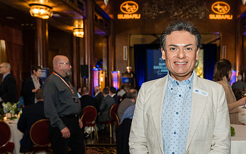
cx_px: 166
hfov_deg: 40.5
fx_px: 328
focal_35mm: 49
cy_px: 104
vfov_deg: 26.2
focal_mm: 30.4
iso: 1250
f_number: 4
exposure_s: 1/160
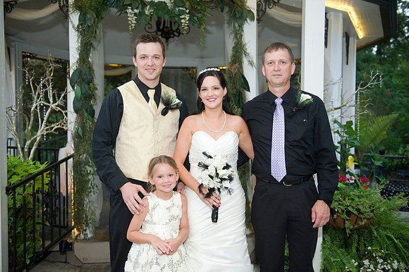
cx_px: 204
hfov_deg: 53.2
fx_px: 409
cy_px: 136
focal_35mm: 36
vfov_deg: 36.8
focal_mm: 36
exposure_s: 1/125
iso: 800
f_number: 2.8
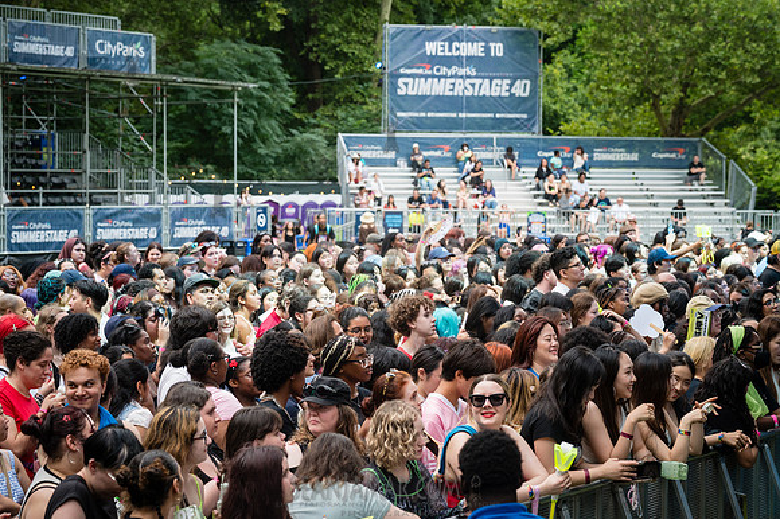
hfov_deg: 27.7
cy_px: 260
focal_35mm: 73
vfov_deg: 18.6
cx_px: 390
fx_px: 1581
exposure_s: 1/400
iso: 1250
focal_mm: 73
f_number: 4.5
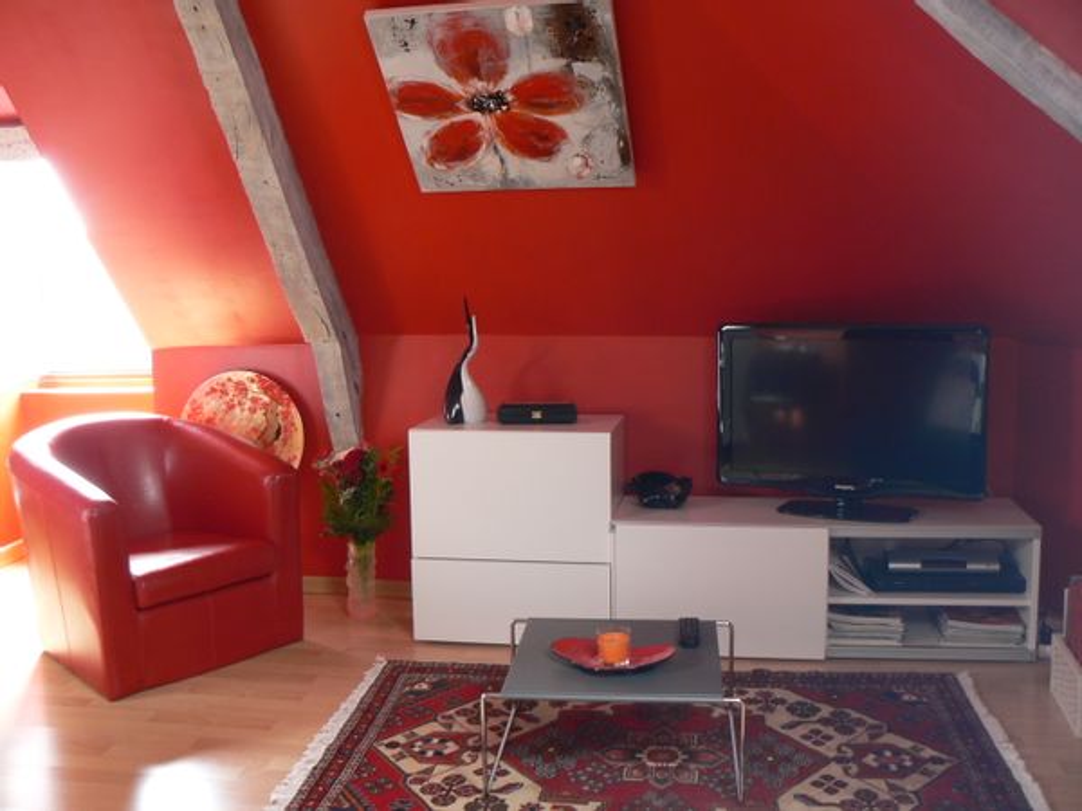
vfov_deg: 39.7
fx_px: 1125
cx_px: 541
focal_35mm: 36
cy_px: 406
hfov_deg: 51.4
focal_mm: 6
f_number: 2.8
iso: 80
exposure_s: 1/8
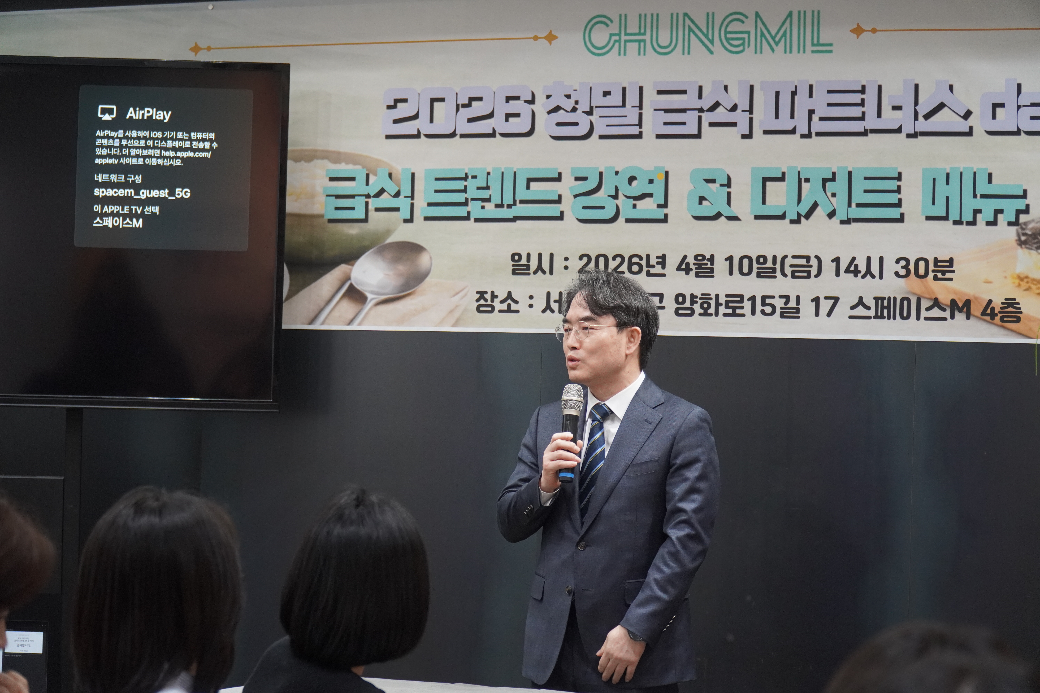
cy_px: 346
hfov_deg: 23.4
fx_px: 2513
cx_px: 520
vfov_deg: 15.7
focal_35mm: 87
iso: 1600
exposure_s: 1/160
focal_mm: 58
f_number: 4
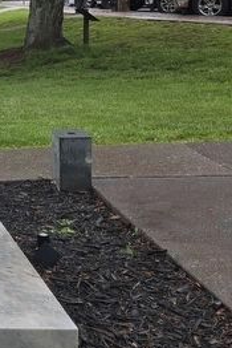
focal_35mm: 73
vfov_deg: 25.0
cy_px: -69
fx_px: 705
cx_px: -164
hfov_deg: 16.2
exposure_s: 1/345
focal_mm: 5.4
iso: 25
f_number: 1.8
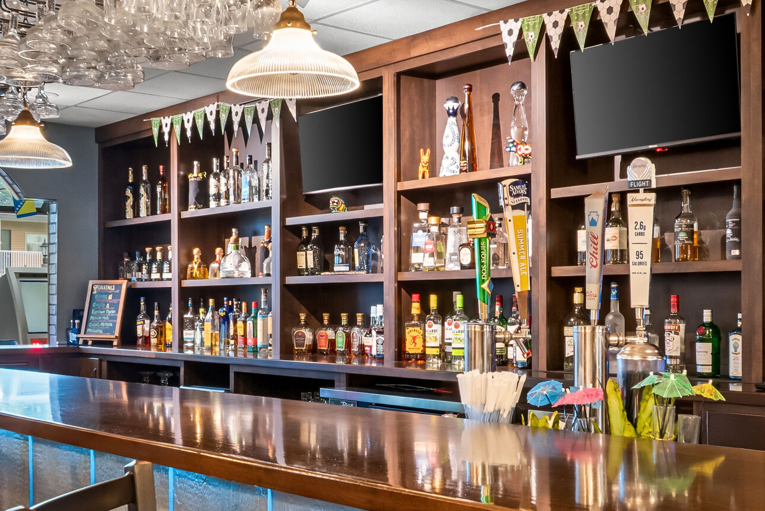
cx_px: 415
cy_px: 346
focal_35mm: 45
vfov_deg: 29.5
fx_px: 960
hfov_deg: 43.4
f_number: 8
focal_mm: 13
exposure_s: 2
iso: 400
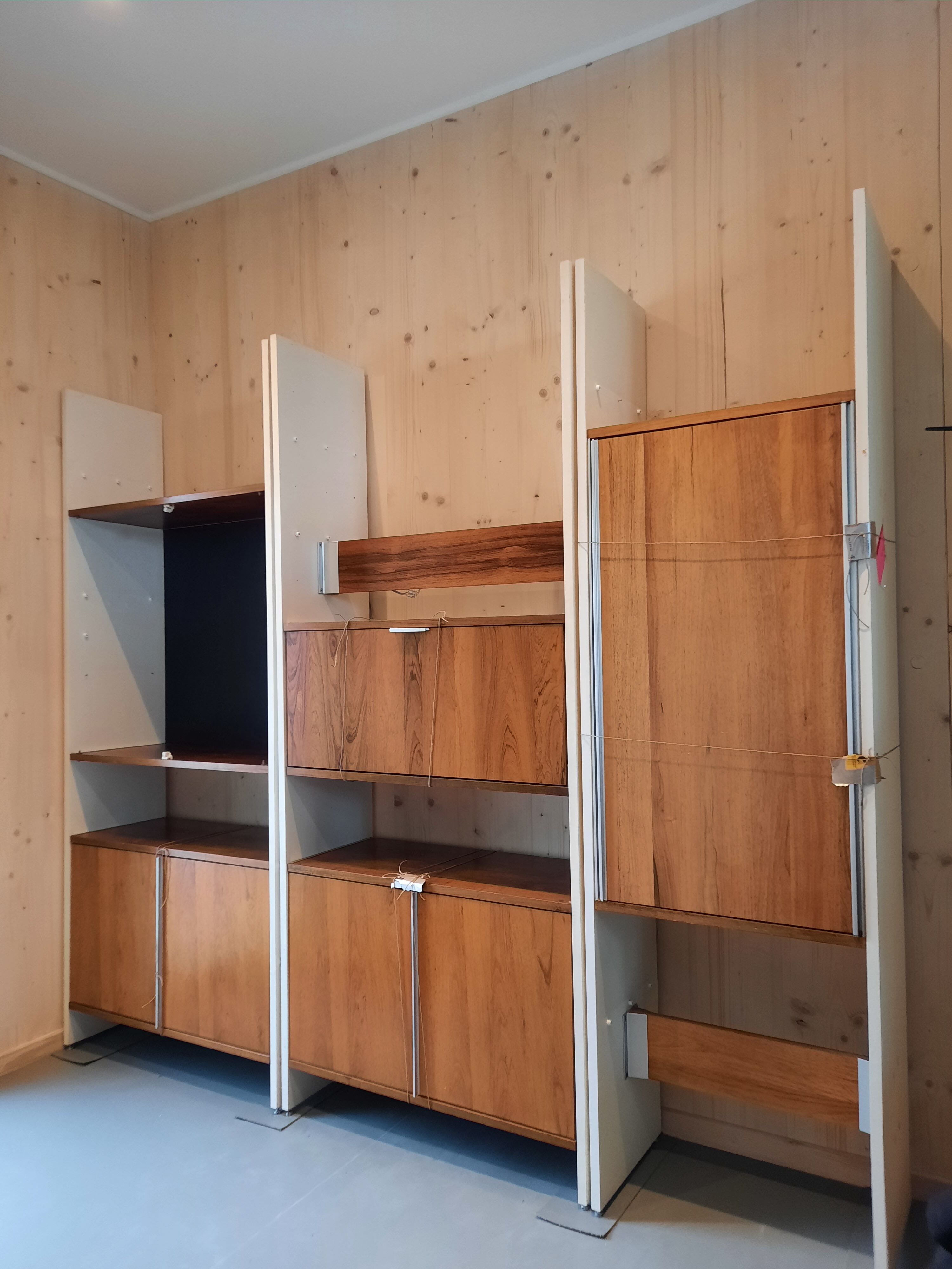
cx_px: 476
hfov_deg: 54.9
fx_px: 917
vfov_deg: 69.4
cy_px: 634
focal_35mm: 25
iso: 320
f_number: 2
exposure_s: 1/50
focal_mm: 4.6
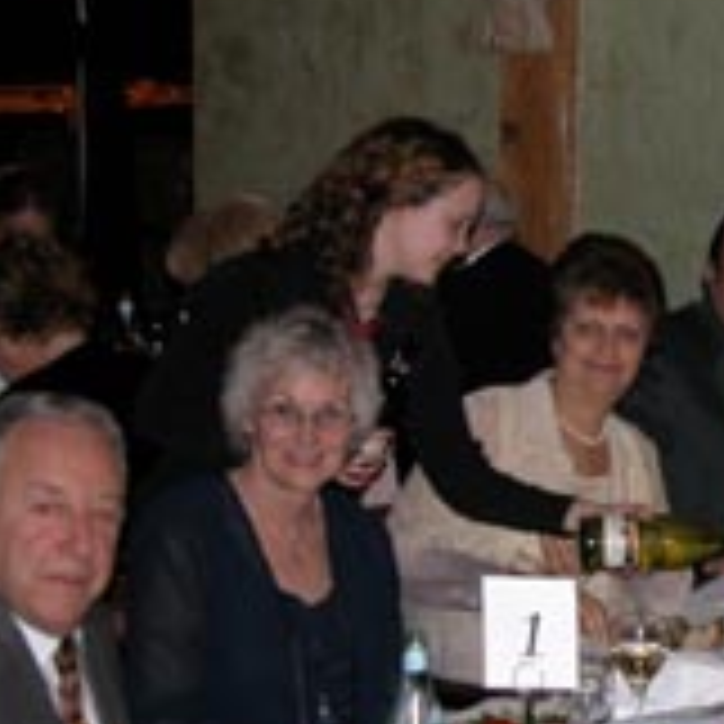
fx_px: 2603
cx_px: 746
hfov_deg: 15.5
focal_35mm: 110
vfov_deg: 15.8
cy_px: 459
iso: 200
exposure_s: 1/60
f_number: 3
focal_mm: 12.7
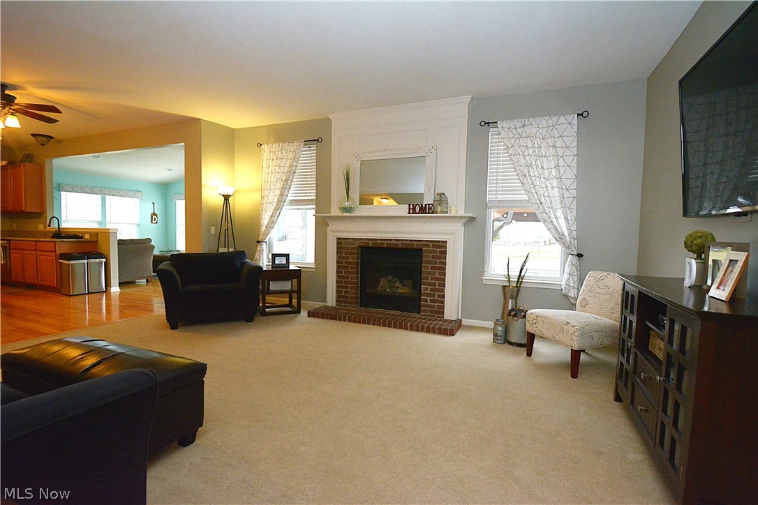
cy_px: 252
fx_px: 347
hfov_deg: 95.0
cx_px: 379
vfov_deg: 72.1
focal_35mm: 16
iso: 1000
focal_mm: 11
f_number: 6.3
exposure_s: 1/160
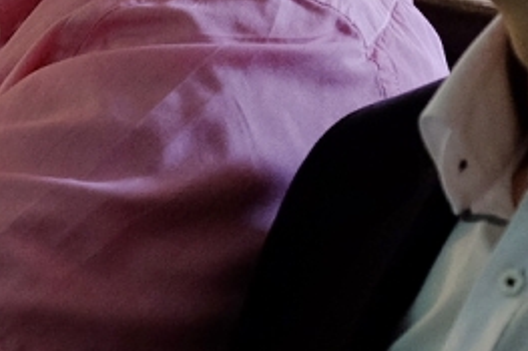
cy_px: 22
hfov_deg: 3.3
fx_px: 9102
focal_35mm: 621
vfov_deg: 2.2
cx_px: -98
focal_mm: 90.6
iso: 1600
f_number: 2.8
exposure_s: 1/100
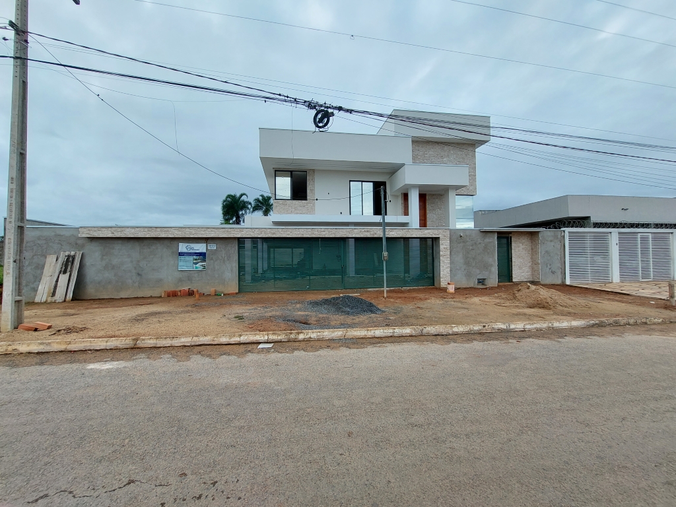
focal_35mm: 13
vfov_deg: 89.9
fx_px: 254
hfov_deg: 106.2
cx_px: 338
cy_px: 254
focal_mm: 1.74
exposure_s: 1/120
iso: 50
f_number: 2.2
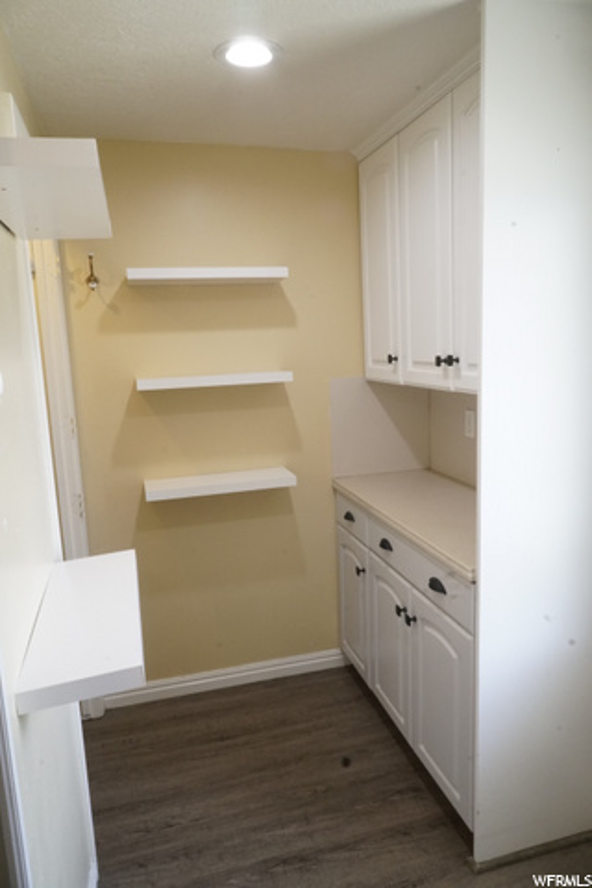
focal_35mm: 24
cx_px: 296
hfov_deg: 53.1
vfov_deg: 73.7
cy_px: 444
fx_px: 592
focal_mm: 16
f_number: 22
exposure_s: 1/8
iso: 2000
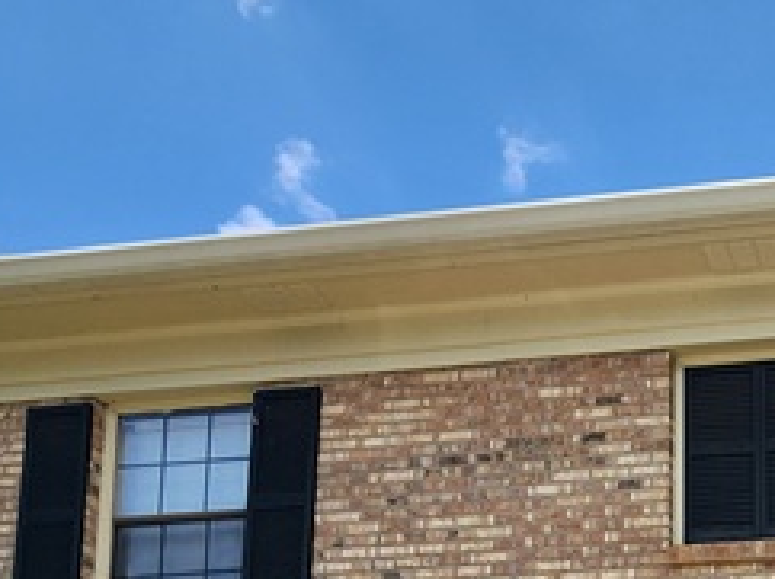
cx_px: 887
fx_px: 962
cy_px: 907
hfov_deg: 36.0
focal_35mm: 43
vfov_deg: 24.5
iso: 50
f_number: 2.2
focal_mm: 2.2
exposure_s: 1/1361
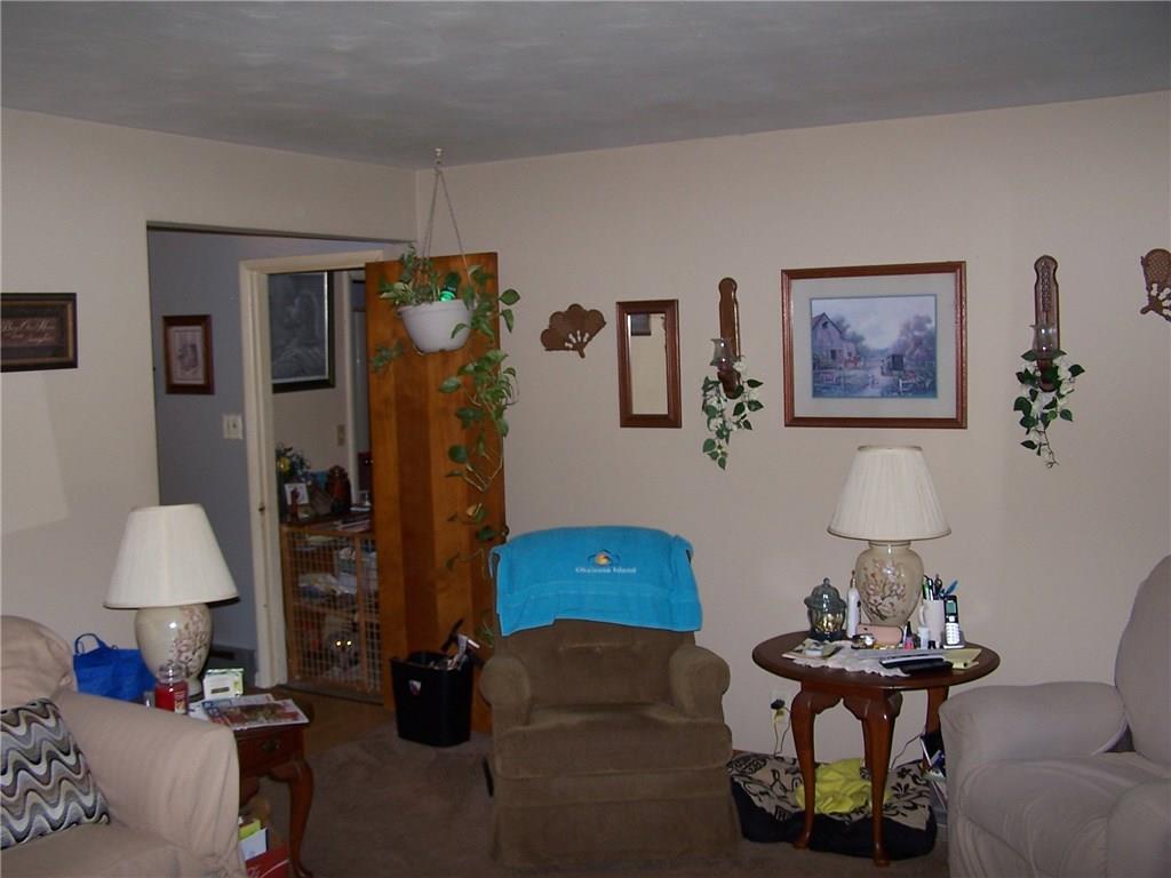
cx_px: 586
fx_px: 1285
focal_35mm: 38
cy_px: 439
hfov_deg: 49.0
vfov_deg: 37.7
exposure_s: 1/60
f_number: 2.8
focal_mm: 6.3
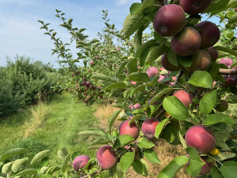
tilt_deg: -4.3
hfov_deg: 71.6
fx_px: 164
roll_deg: +0.3
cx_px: 118
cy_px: 89
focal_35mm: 24
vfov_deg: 56.8
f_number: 1.78
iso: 80
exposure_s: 1/2105
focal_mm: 6.76
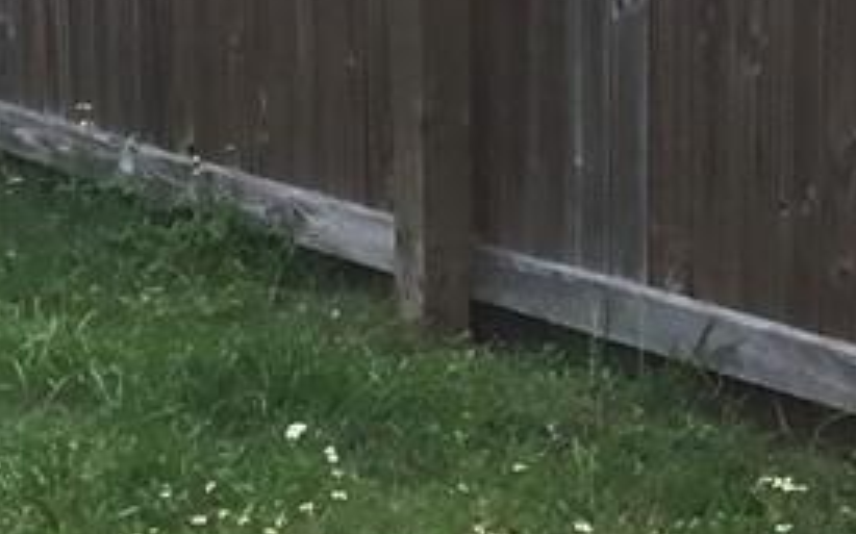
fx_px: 4477
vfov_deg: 6.8
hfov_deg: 10.8
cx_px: -81
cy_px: 350
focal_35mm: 192
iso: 25
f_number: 2.4
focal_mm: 3.3
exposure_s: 1/422
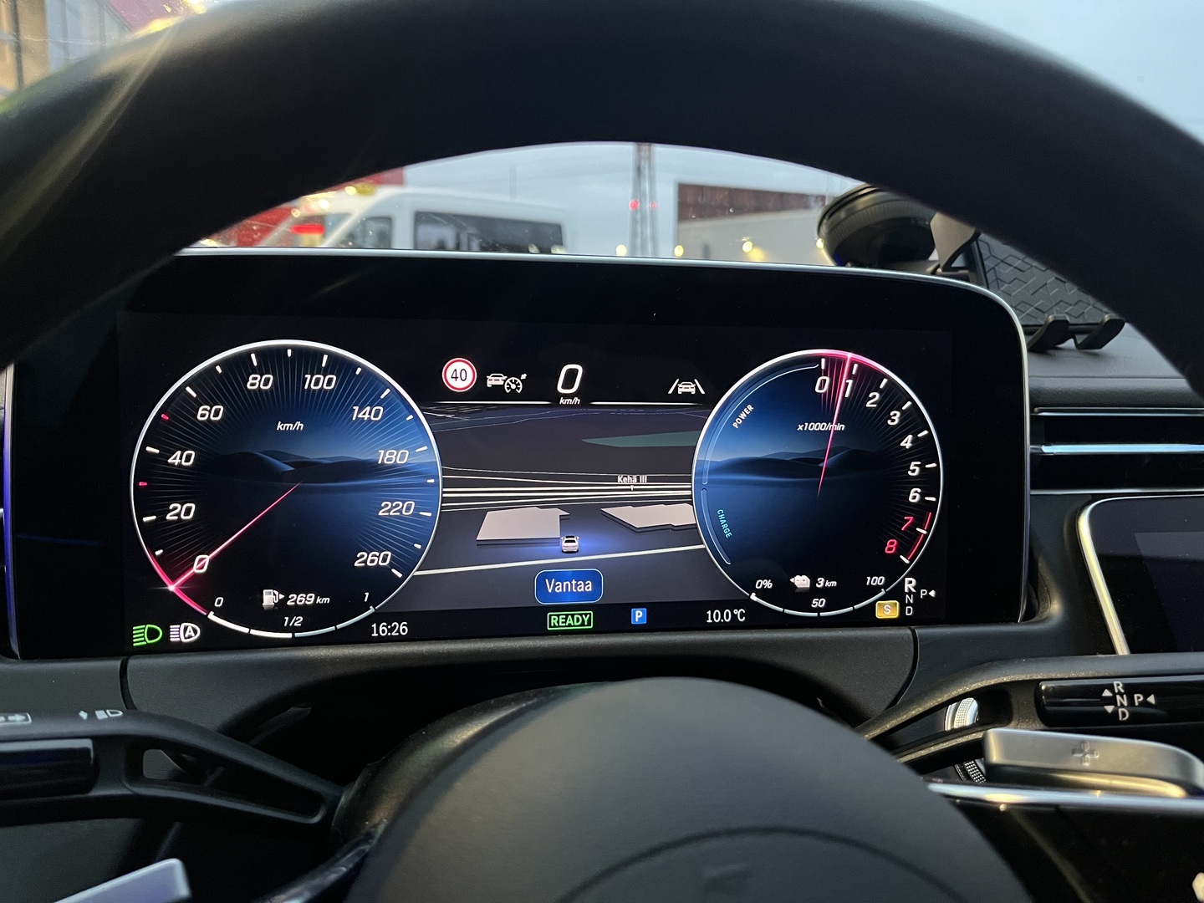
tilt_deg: -9.9
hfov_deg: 67.3
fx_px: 904
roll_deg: +0.3
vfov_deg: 53.1
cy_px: 452
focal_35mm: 26
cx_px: 602
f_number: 1.6
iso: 640
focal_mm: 5.1
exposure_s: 1/36
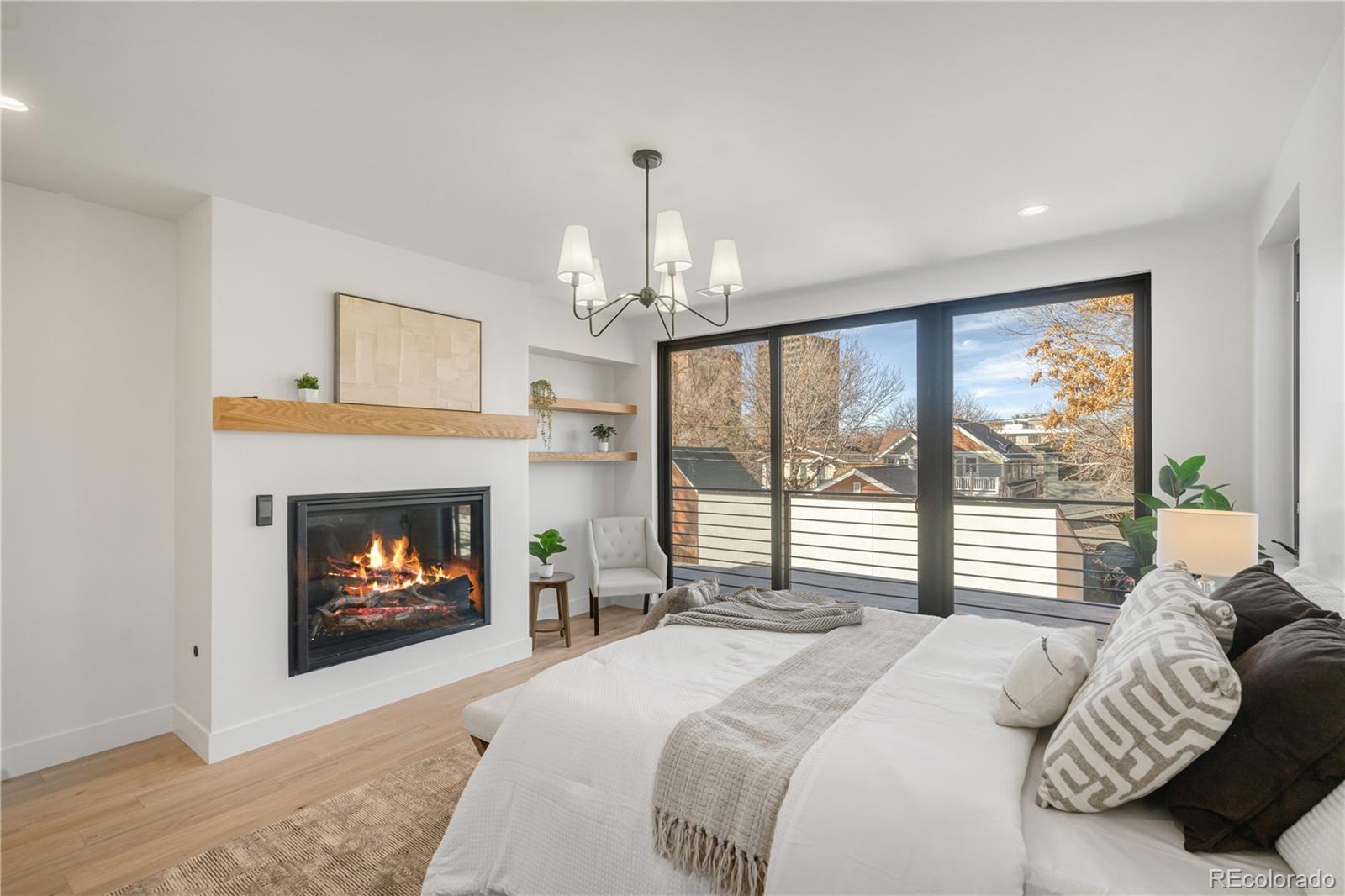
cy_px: 448
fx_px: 598
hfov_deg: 96.7
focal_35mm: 16
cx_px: 672
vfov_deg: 73.7
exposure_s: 1/800
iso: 400
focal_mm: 16
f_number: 8
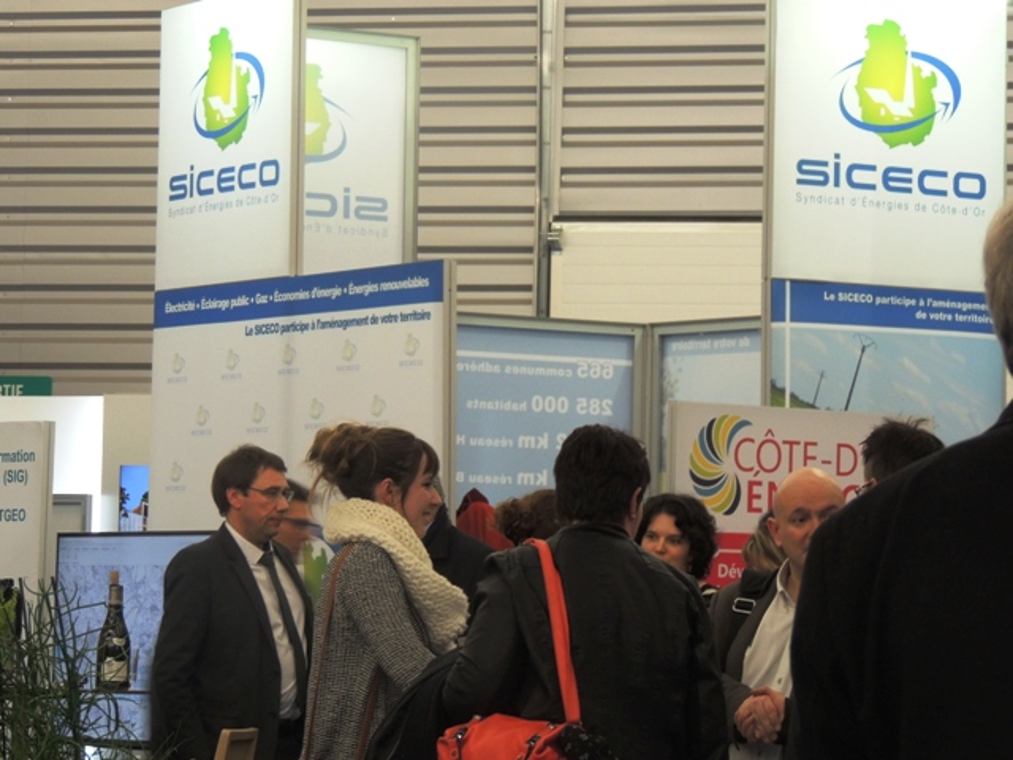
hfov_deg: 12.7
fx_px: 4536
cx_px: 506
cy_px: 380
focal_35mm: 155
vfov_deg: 9.6
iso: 400
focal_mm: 27.6
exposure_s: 1/30
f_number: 4.4
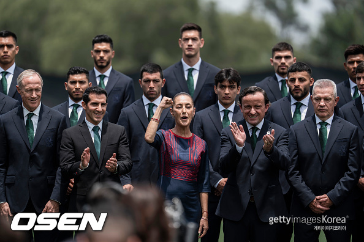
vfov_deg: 4.6
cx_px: 182
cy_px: 121
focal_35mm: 300
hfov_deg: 6.9
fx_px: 3033
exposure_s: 1/1000
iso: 100
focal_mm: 300
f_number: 2.8
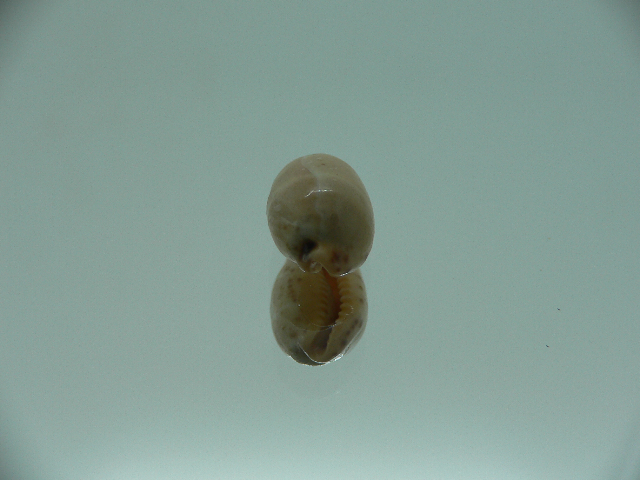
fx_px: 647
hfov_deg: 52.6
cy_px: 240
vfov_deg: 40.7
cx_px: 320
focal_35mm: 35
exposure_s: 1/60
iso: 80
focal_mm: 4.6
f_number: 2.8
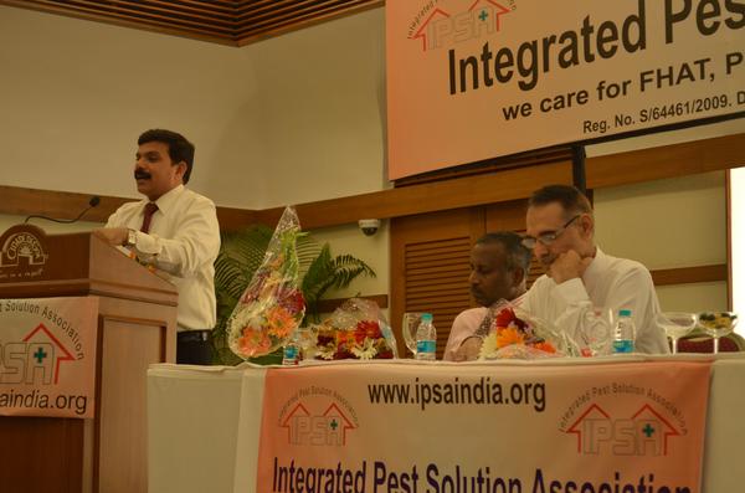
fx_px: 1703
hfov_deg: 24.7
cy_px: 246
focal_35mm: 82
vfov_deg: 16.5
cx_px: 372
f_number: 5.6
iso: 1000
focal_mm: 55
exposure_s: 1/50
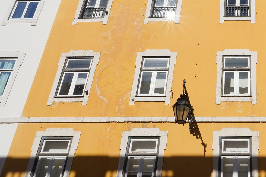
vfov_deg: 27.3
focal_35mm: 49
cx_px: 245
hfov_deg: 37.4
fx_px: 362
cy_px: 53
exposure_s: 1/100
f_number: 20
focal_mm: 24
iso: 100
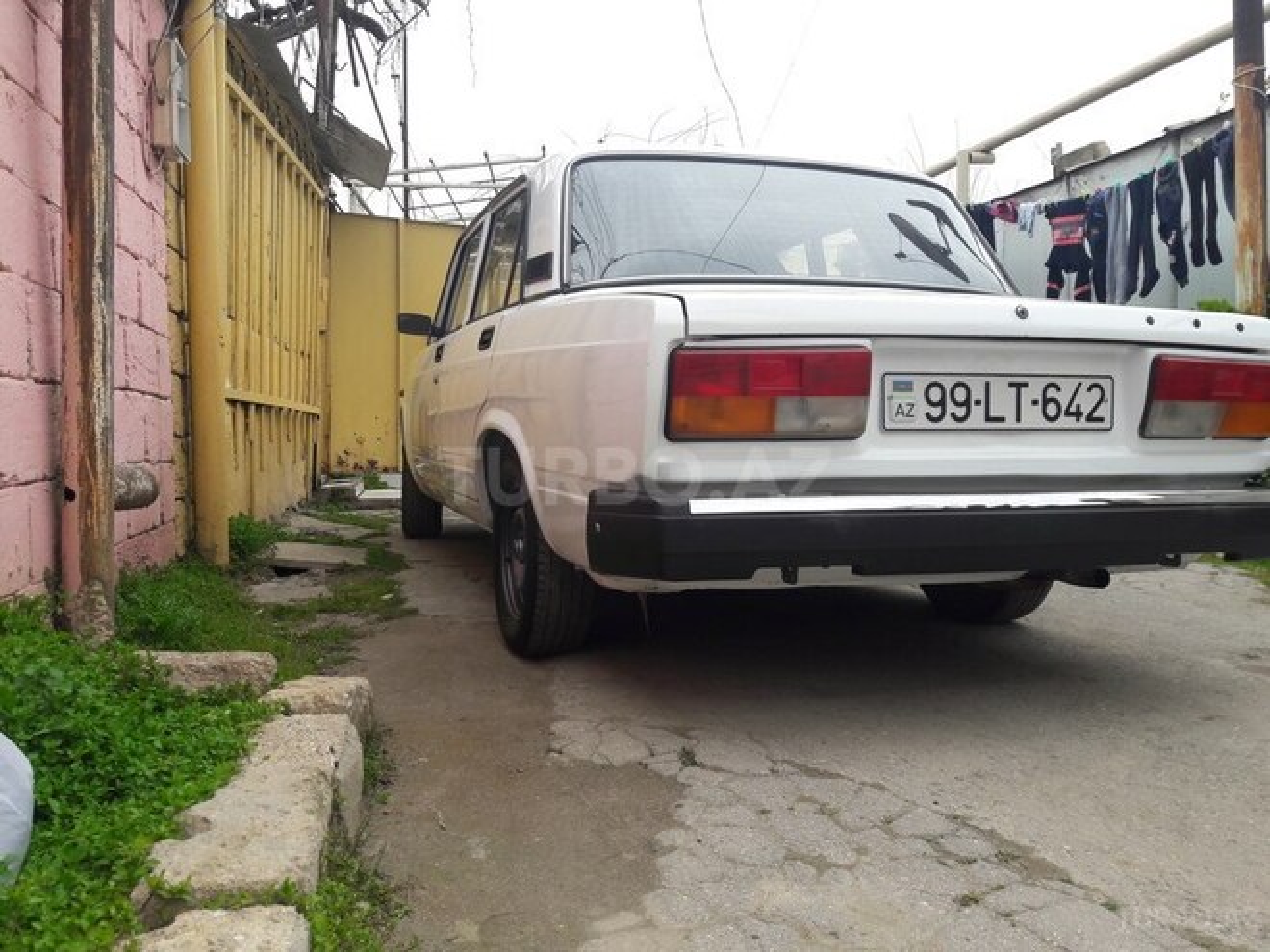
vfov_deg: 49.7
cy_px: 476
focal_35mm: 28
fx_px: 1027
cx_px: 635
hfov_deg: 63.4
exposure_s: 1/515
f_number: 1.9
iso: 40
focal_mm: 3.7
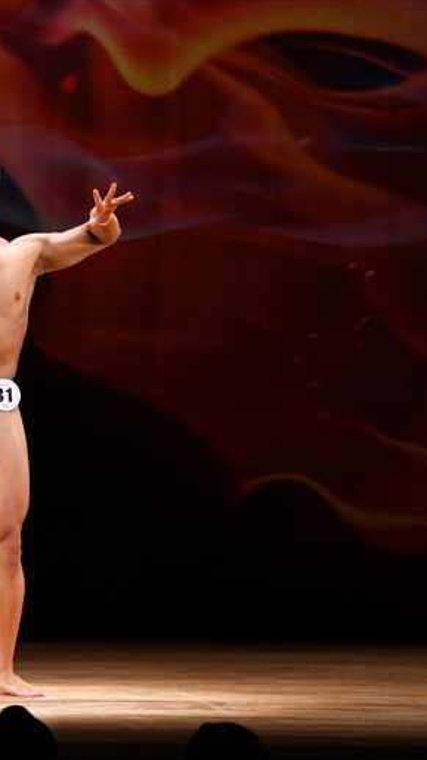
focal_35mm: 319
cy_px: 380
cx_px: -8
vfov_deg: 6.8
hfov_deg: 3.8
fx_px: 6423
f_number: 5.6
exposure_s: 1/400
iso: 3200
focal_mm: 135
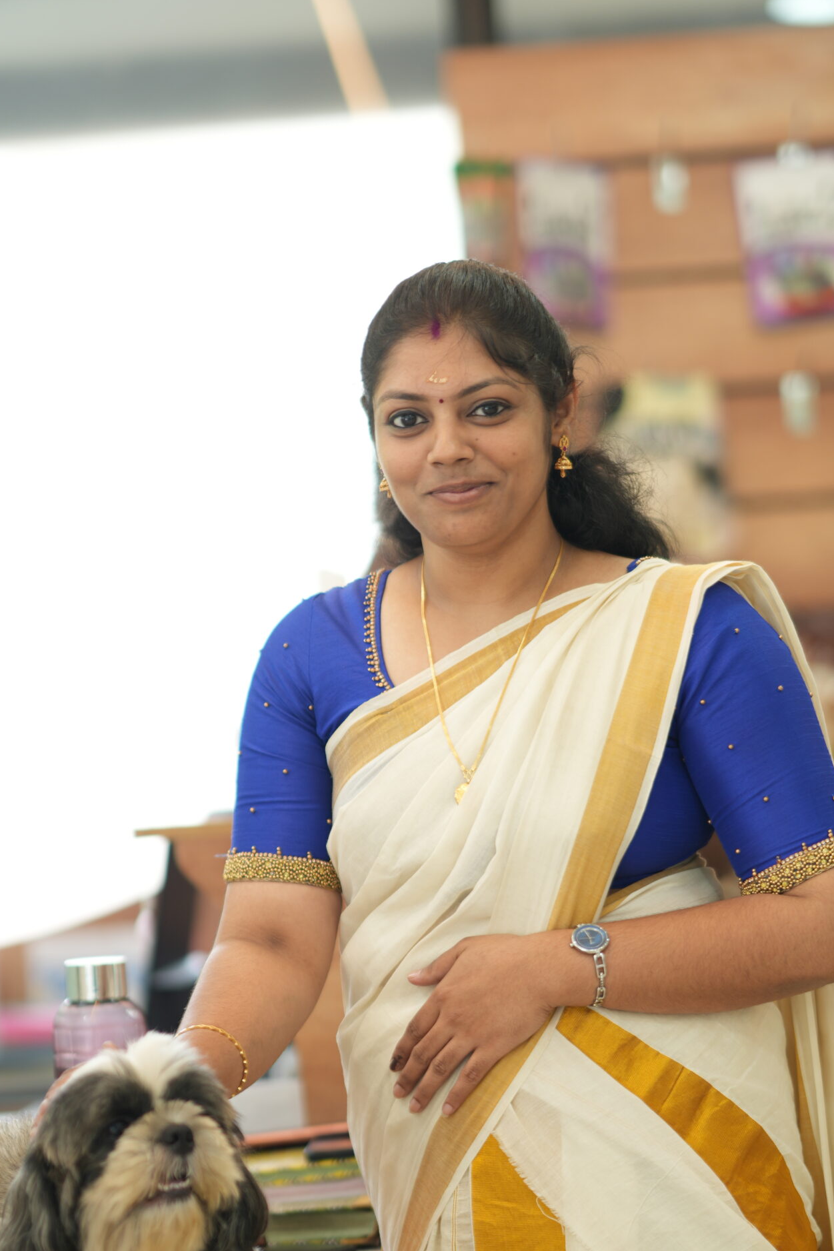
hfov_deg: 11.8
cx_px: 425
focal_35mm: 116
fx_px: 4030
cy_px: 718
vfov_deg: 17.6
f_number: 1.4
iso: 160
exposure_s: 1/200
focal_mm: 85
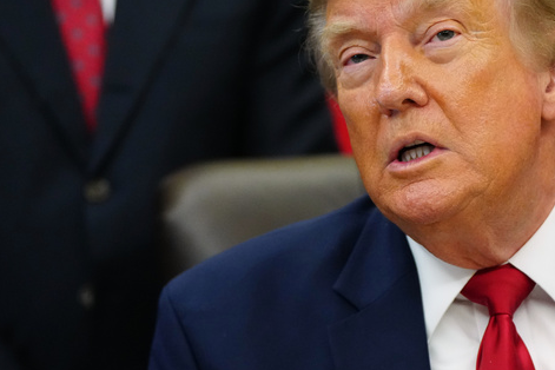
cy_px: 277
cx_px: 488
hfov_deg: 8.2
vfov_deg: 5.5
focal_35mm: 250
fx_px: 3854
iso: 4000
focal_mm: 115
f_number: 2.8
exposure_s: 1/500
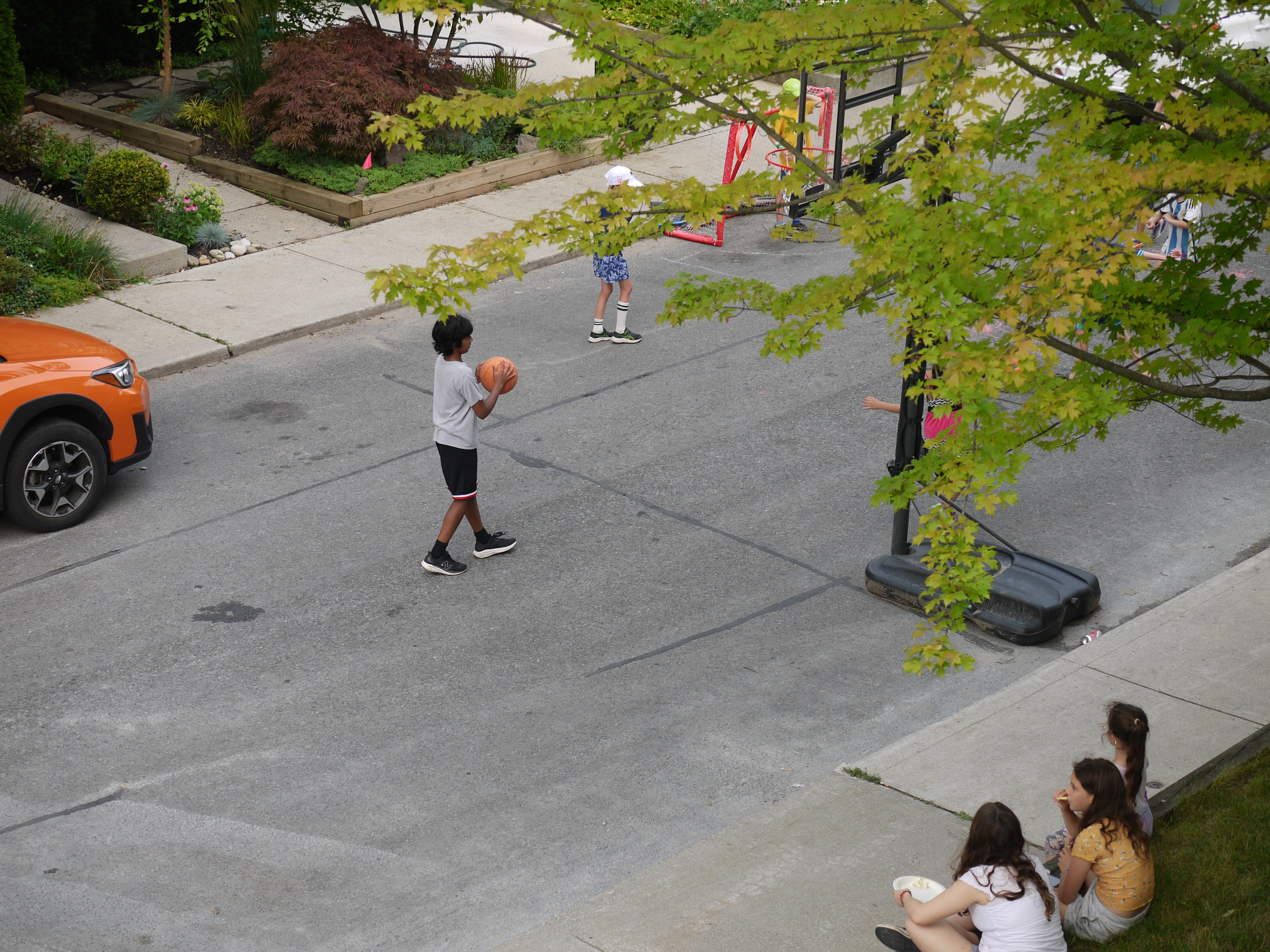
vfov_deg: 21.0
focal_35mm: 70
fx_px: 2568
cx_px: 635
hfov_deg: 27.8
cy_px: 476
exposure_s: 1/250
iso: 100
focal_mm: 35
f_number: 3.5
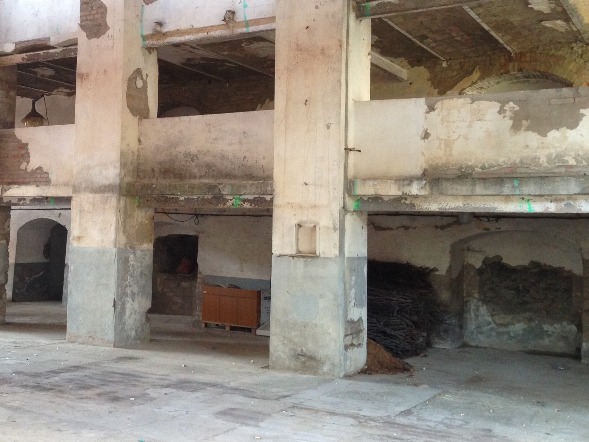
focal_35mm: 48
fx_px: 817
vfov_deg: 30.1
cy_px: 163
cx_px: 172
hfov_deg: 38.9
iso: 160
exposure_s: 1/20
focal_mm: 4.12
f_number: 2.4
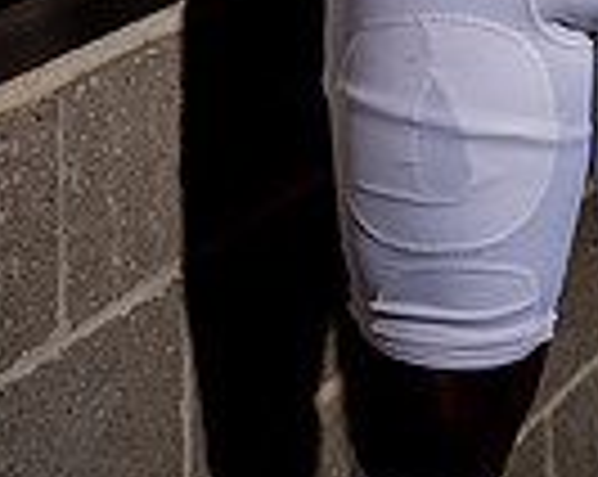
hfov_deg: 11.0
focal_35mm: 175
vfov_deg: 8.3
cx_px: 540
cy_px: -500
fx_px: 3093
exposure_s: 1/250
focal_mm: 55
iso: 100
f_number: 8
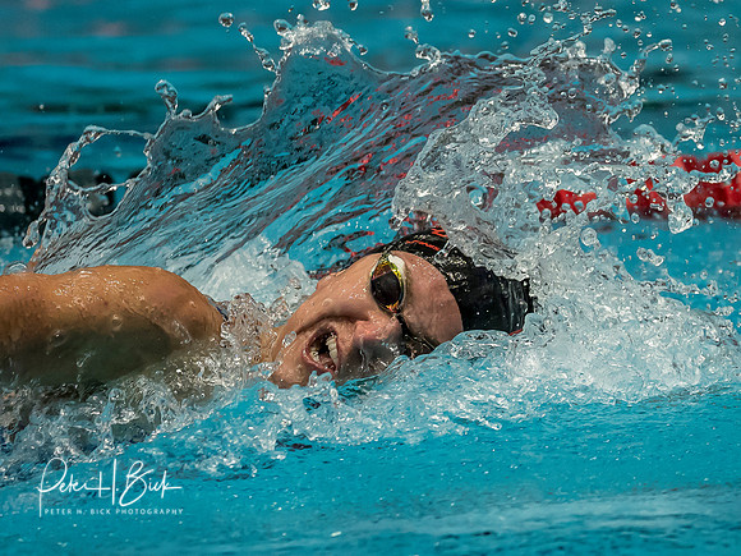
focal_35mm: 773
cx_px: 472
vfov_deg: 1.9
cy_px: 367
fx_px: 16547
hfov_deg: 2.6
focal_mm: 200
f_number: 2.8
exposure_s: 1/1000
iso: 2000
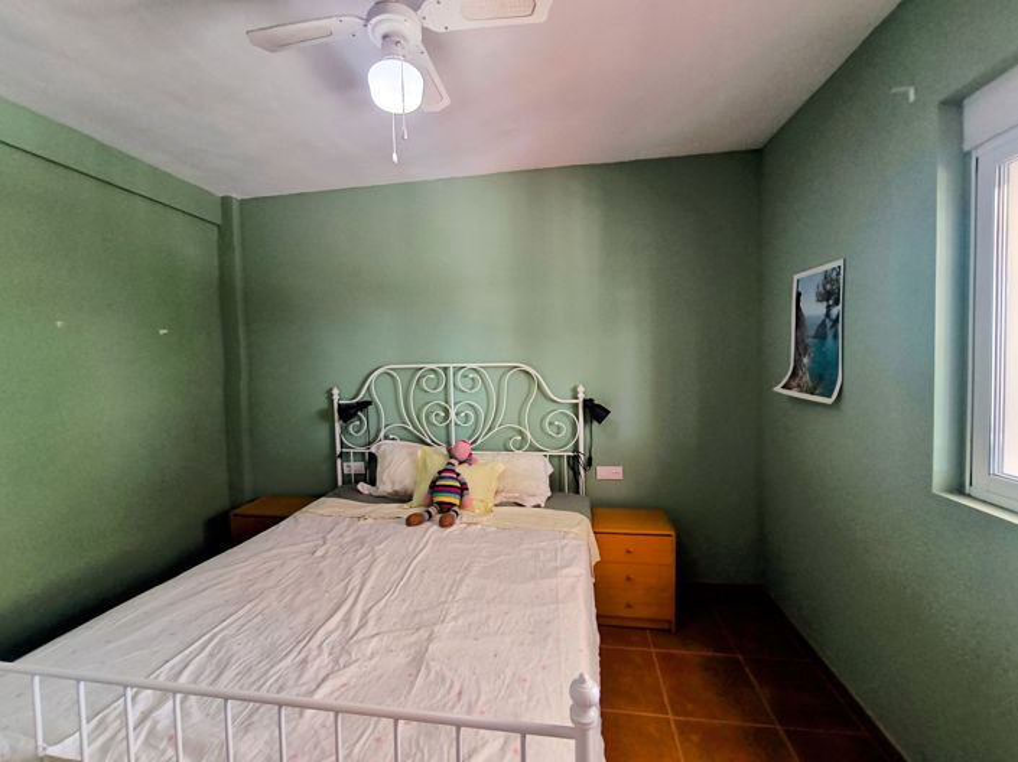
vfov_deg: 81.7
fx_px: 441
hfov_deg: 98.2
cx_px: 509
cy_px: 381
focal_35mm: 15
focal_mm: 1.91
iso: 250
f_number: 2.2
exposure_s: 1/33.3
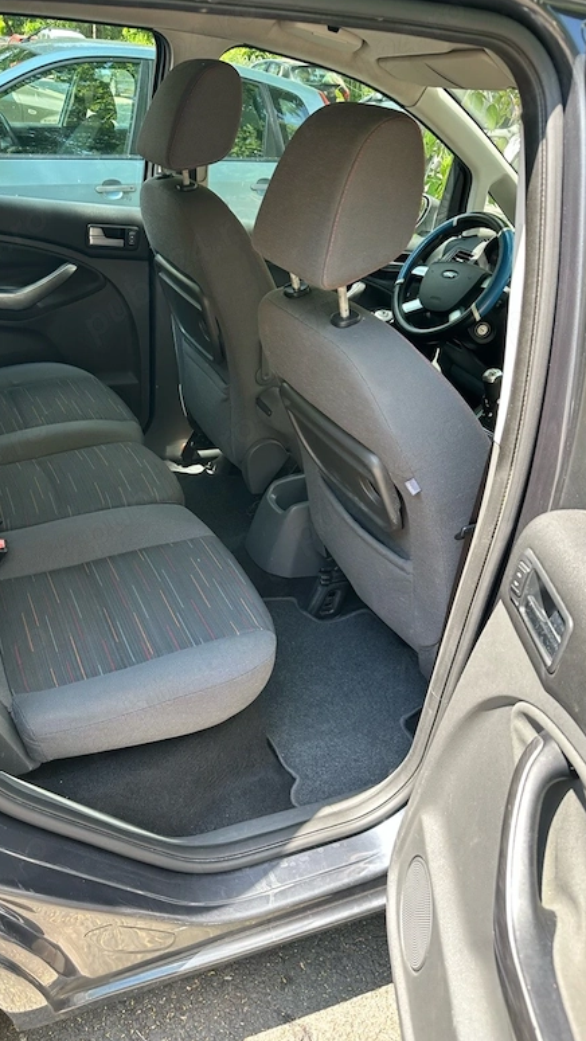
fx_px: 746
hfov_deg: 42.6
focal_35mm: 27
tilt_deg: -31.5
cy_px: 514
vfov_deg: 69.9
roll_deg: -3.7
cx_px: 223
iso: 100
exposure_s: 1/172
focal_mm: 6.86
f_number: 1.78
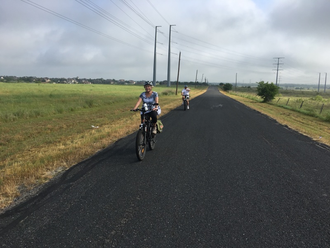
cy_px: 124
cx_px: 165
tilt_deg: -9.8
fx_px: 276
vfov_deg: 48.2
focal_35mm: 29
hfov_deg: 61.7
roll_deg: -2.2
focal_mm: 4.15
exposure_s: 1/1282
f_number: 2.2
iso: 25
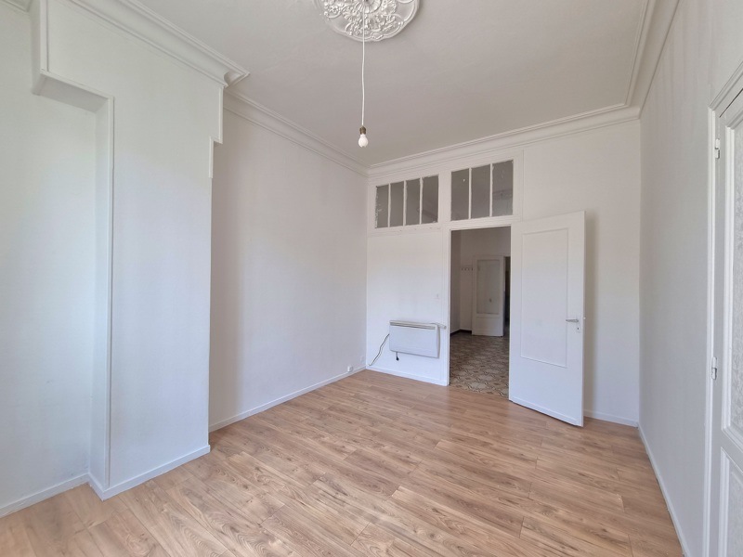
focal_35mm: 13
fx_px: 279
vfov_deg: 89.9
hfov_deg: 106.2
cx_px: 372
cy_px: 278
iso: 64
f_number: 2.2
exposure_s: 1/50
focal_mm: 2.2
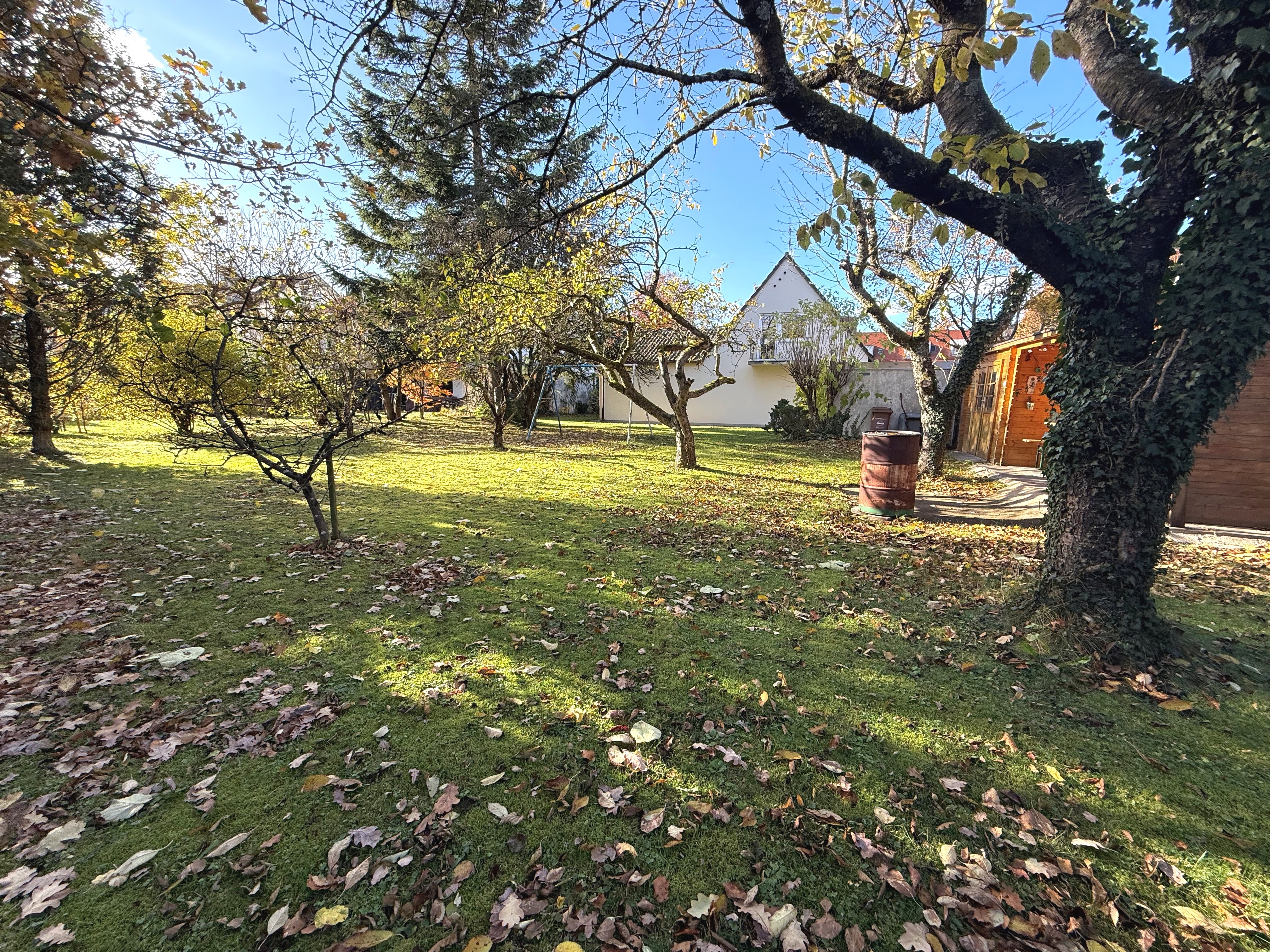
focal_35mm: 14
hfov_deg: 102.1
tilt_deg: -8.9
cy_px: 476
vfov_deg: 85.7
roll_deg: -0.9
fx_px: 514
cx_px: 635
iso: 64
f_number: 2.2
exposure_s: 1/395
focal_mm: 2.22
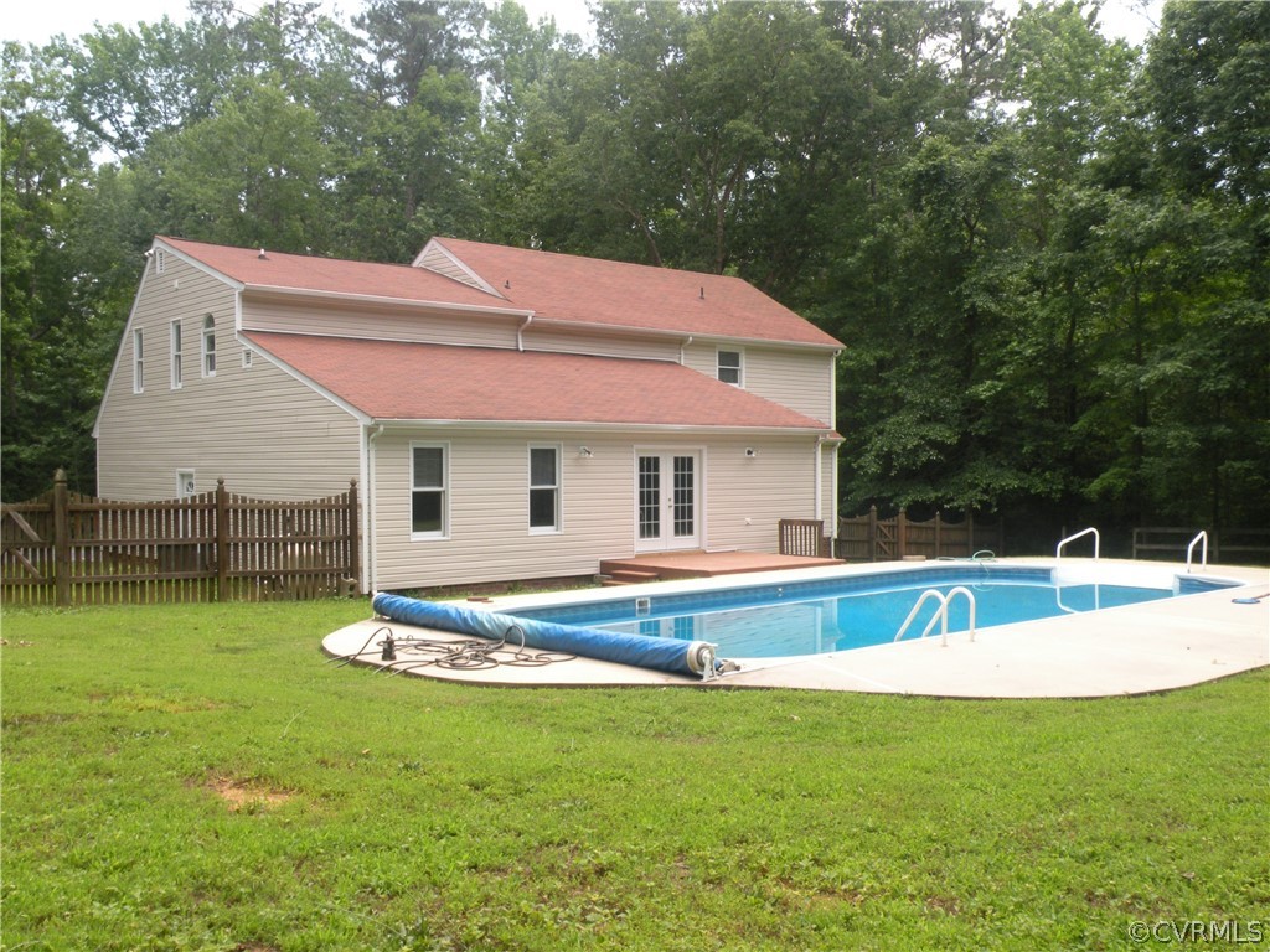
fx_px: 1211
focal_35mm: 33
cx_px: 635
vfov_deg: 42.9
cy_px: 476
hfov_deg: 55.4
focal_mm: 5.8
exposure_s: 1/60
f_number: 8
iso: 94
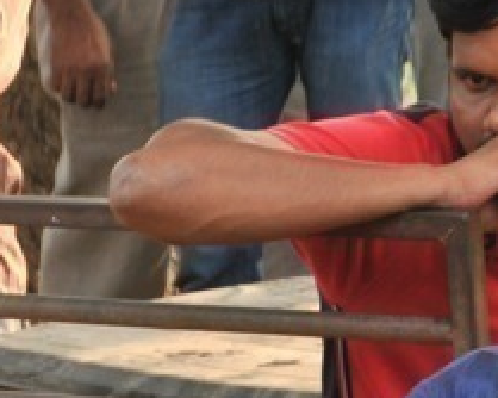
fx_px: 6909
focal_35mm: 469
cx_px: -224
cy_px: 826
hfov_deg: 4.1
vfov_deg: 3.3
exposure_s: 1/125
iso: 320
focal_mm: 58
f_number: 5.6
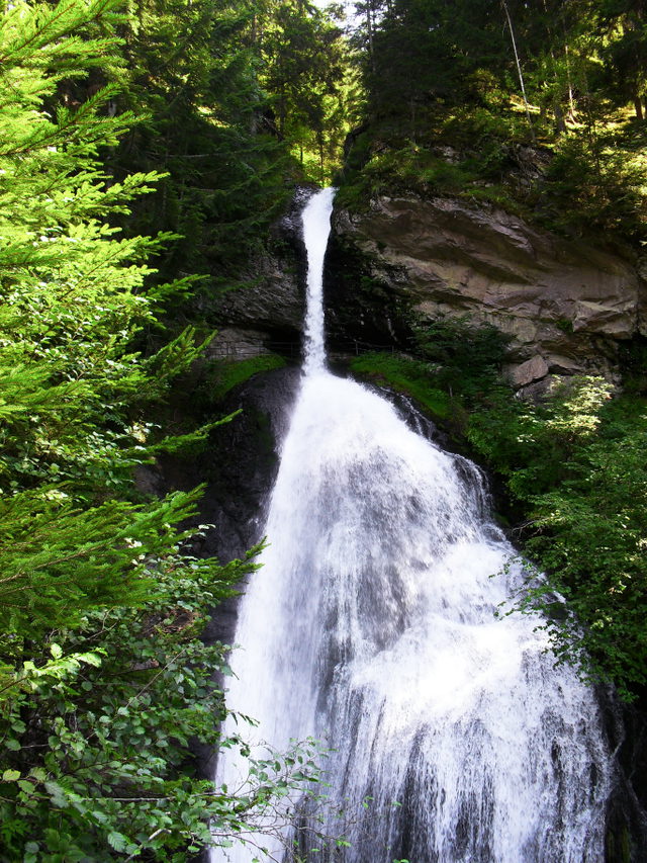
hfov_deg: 40.7
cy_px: 432
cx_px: 324
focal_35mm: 35
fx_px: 872
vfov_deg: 52.6
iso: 100
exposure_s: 1/125
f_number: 3.2
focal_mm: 6.3
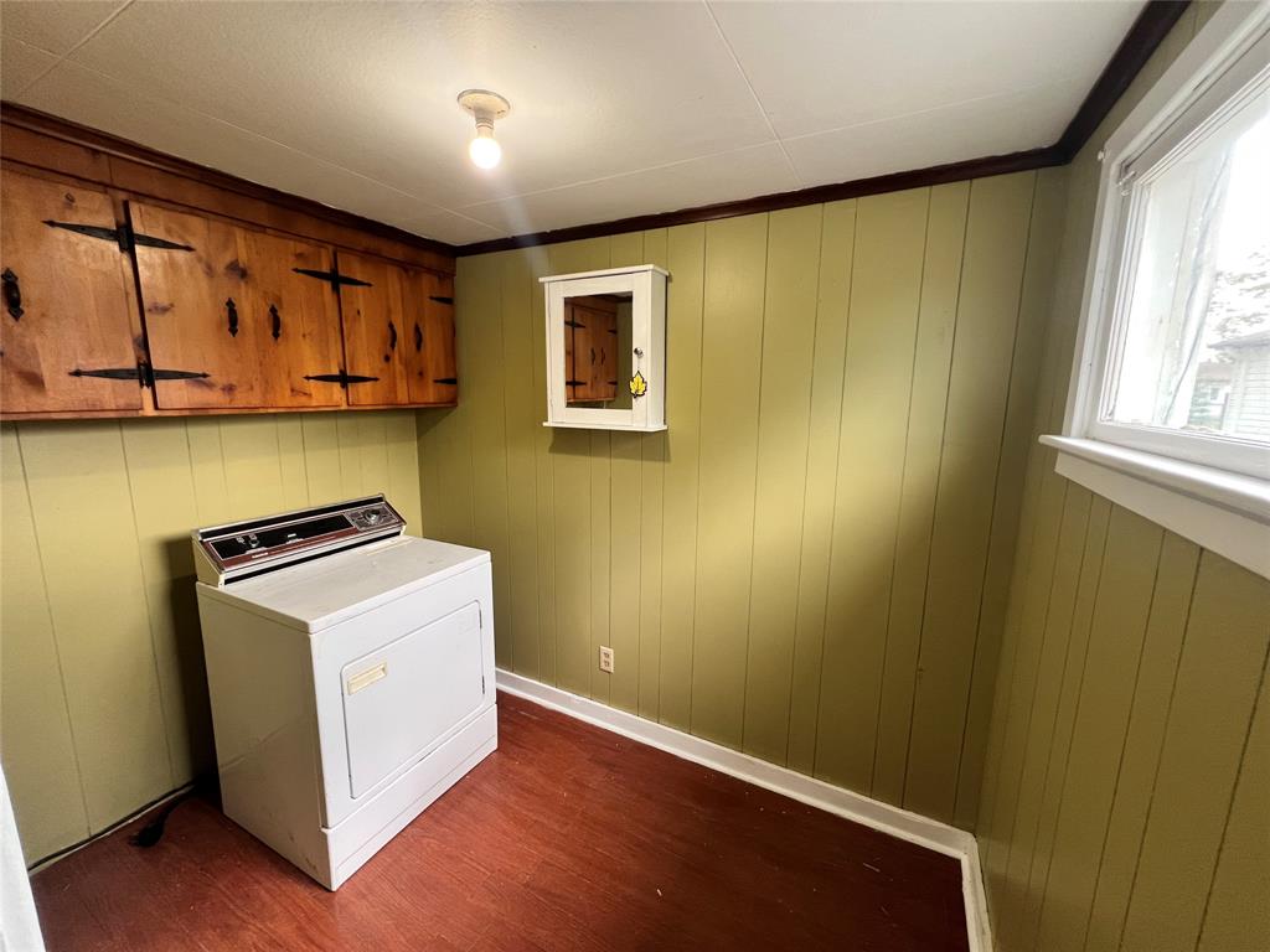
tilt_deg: -9.7
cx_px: 635
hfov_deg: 106.2
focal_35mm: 13
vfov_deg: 89.9
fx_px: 477
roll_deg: -0.9
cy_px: 476
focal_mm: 1.57
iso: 160
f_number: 1.8
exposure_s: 1/99
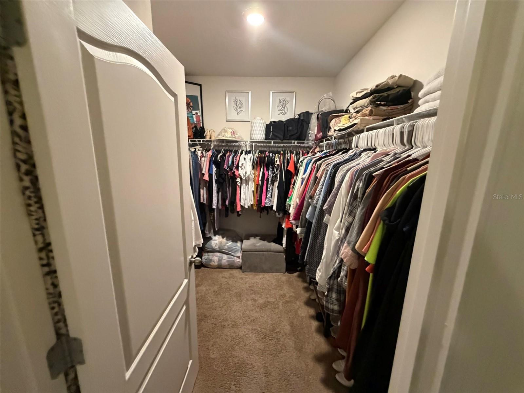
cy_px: 196
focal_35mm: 14
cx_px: 262
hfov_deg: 102.1
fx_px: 212
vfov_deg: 85.7
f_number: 2.2
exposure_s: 1/60
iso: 800
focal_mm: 2.22
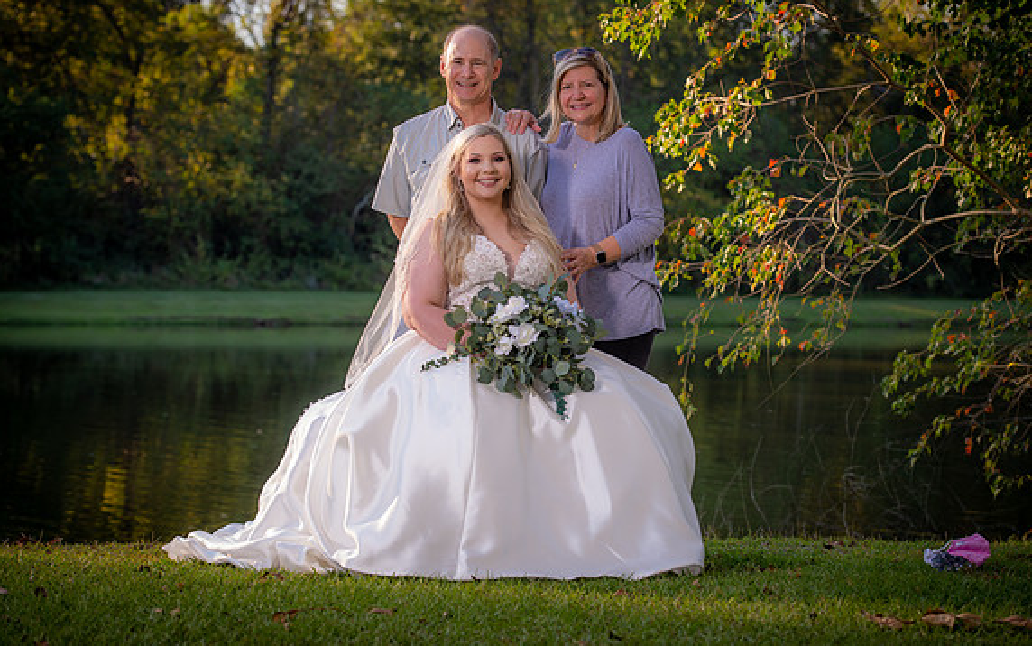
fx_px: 2673
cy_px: 310
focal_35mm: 95
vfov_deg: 13.8
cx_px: 516
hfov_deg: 21.9
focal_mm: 92
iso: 125
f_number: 5
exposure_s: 1/160
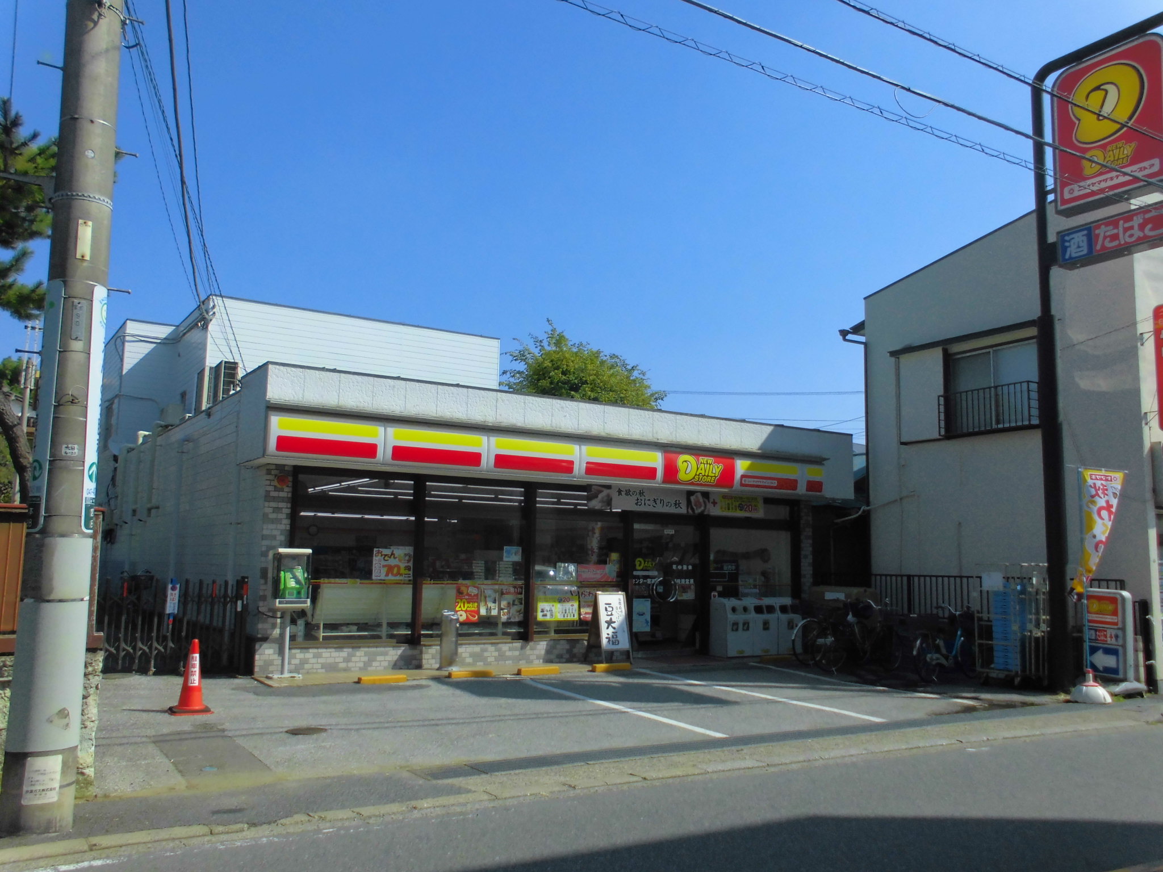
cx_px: 582
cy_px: 436
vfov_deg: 48.2
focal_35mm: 29
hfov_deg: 61.7
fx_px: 974
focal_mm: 5.3
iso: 100
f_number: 3.7
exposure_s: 1/800
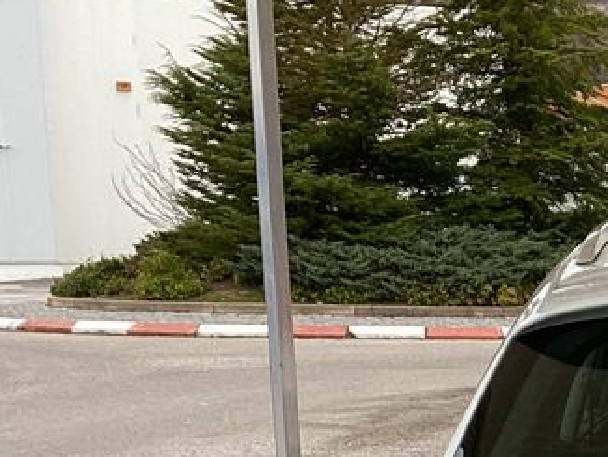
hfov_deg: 16.3
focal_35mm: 114
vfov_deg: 12.2
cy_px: 754
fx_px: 2004
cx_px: 806
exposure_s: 1/105
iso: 25
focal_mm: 3.3
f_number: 2.4
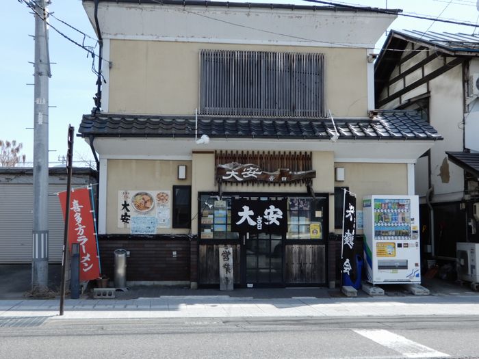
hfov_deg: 44.8
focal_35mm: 42
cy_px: 180
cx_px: 240
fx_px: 581
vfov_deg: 34.3
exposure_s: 1/1000
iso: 200
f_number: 4
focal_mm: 7.5
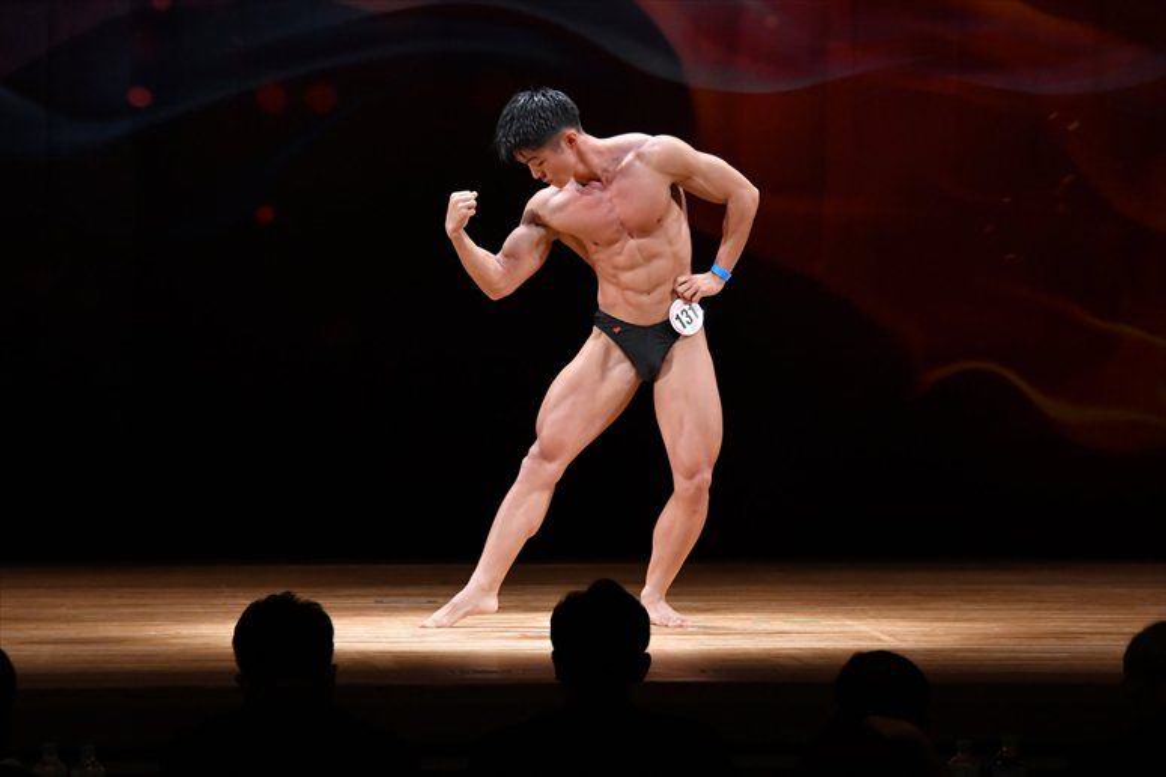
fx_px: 7770
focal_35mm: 240
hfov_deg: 8.6
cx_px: 583
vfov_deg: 5.7
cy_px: 388
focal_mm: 160
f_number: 5.6
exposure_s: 1/400
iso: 3200
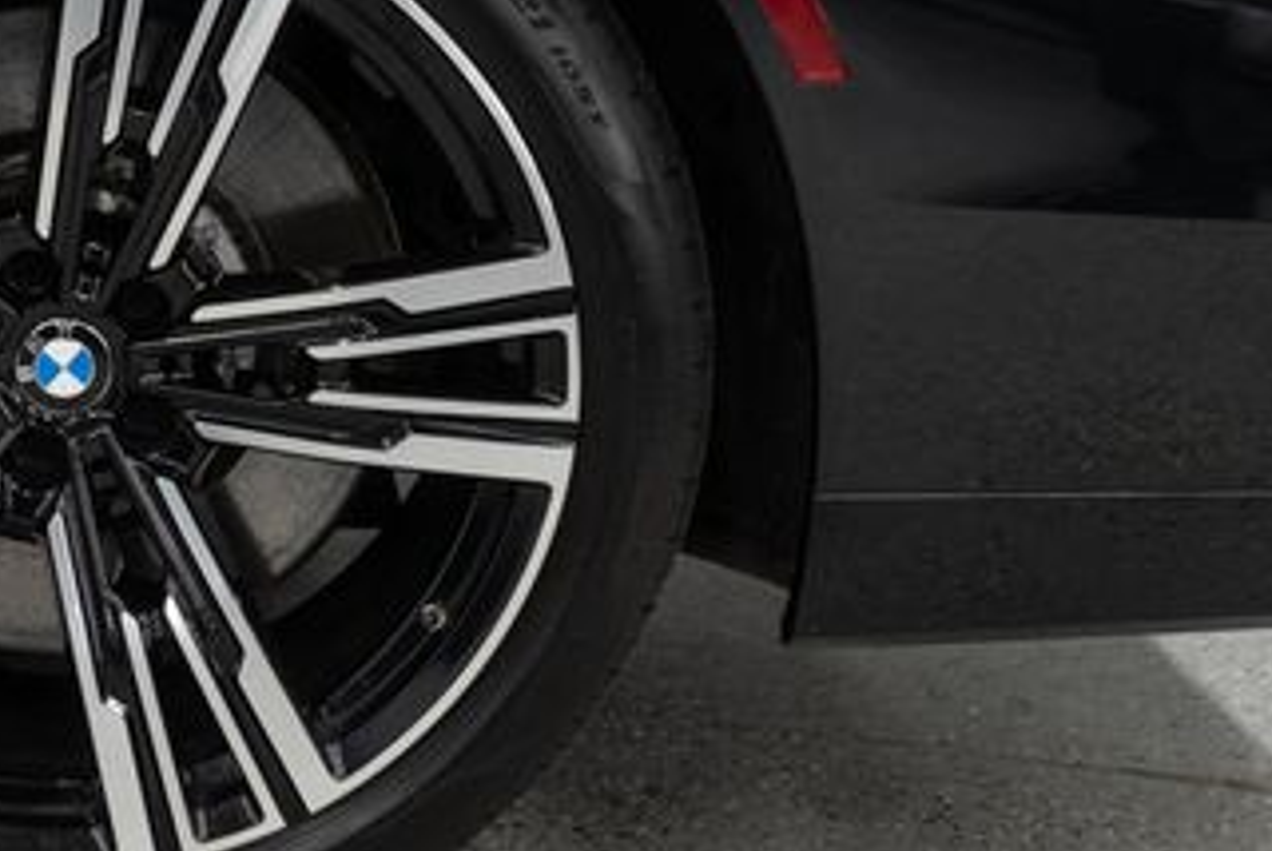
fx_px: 2971
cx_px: 32
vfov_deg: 16.3
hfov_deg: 23.3
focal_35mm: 84
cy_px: 304
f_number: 3.2
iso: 250
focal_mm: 28
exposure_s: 1/40
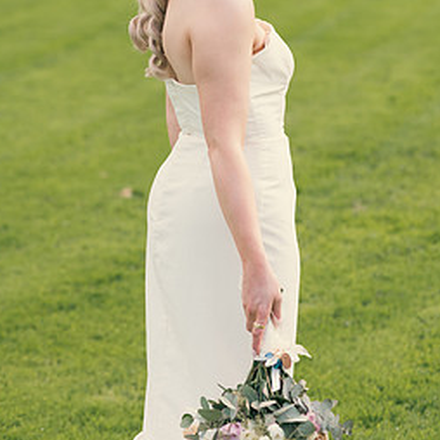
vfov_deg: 11.0
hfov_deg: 11.1
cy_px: 125
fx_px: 2272
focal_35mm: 158
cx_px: 248
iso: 125
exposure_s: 1/320
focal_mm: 105
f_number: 3.5
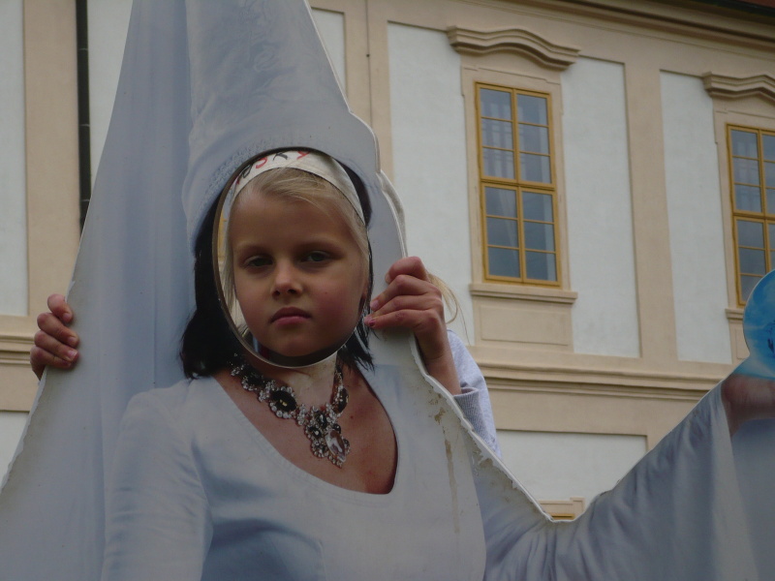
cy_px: 290
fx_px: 2351
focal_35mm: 105
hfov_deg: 18.7
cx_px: 388
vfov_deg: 14.1
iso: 100
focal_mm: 17.4
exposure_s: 1/640
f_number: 5
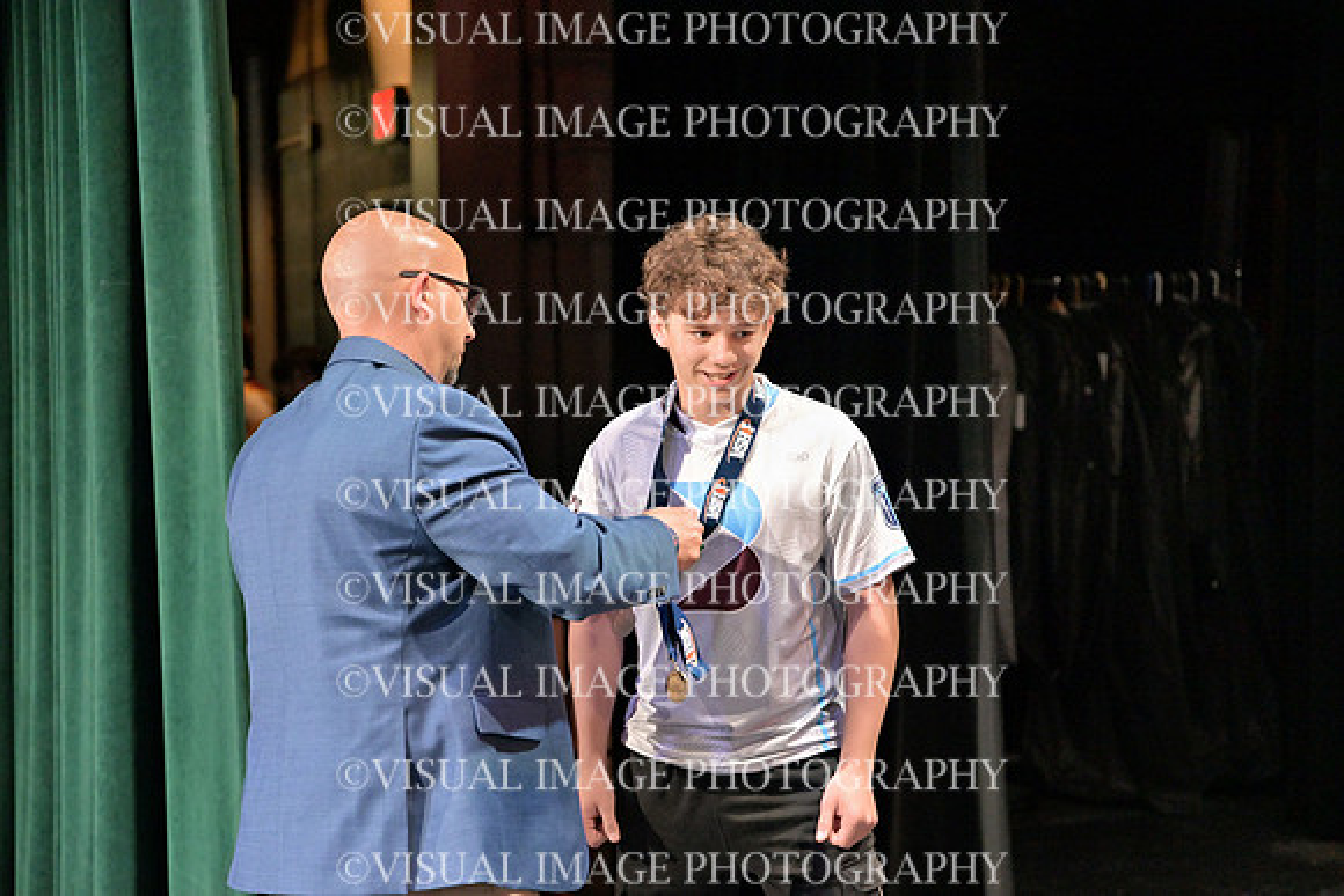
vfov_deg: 21.9
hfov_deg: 32.4
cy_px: 448
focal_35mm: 62
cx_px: 672
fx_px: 2315
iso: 4000
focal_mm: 62
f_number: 2.8
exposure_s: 1/400
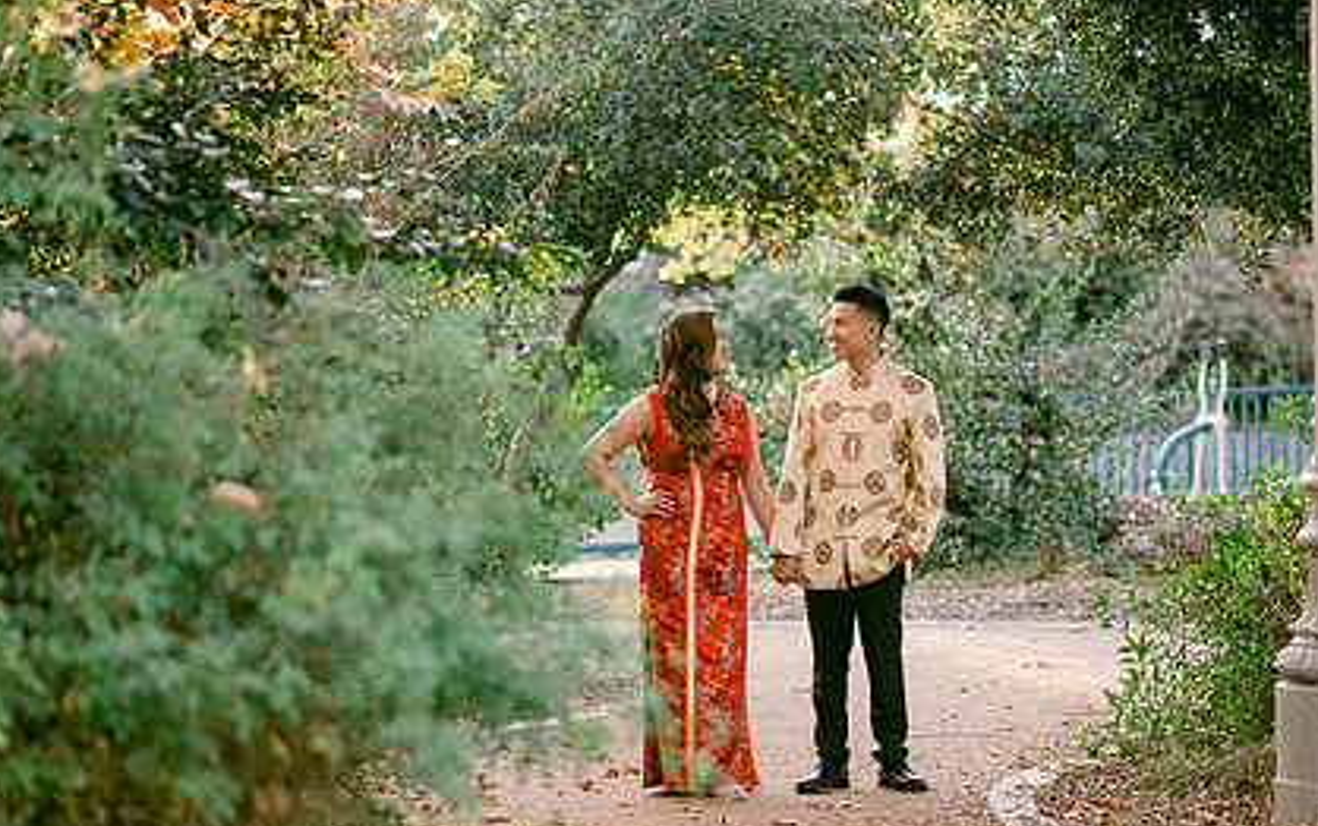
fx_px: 4314
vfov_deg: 10.9
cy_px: 498
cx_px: 741
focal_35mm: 120
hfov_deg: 17.4
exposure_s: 1/200
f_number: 2
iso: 200
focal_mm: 85
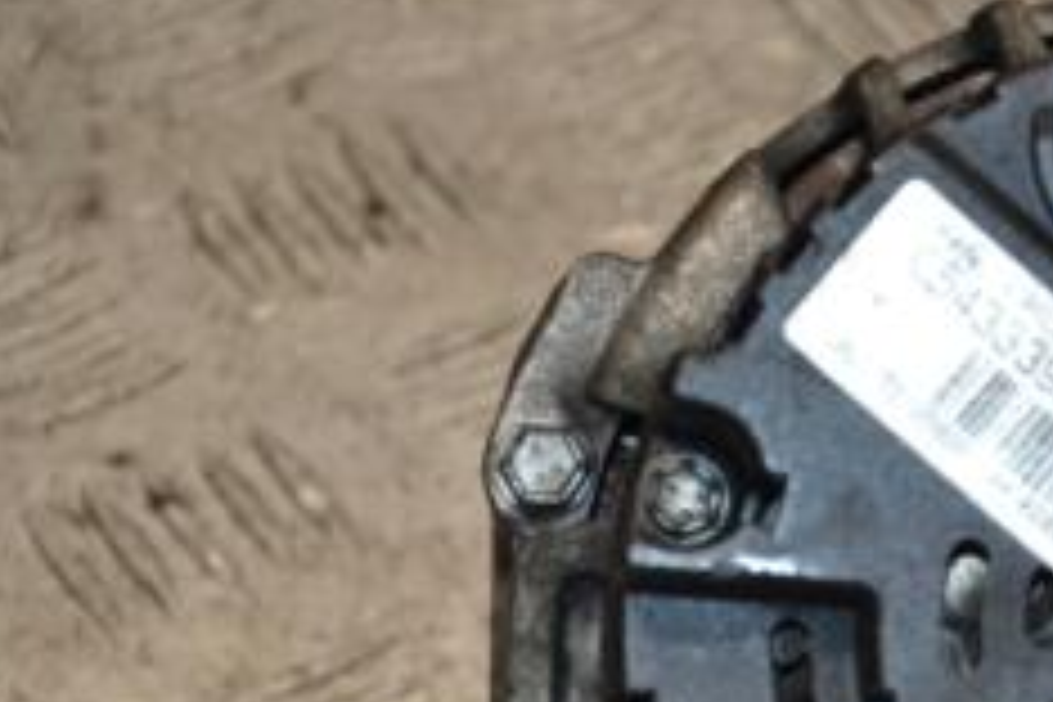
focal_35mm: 269
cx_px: 1179
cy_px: 724
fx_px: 7868
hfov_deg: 7.6
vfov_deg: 5.1
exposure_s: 1/160
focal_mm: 70
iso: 800
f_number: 5.3
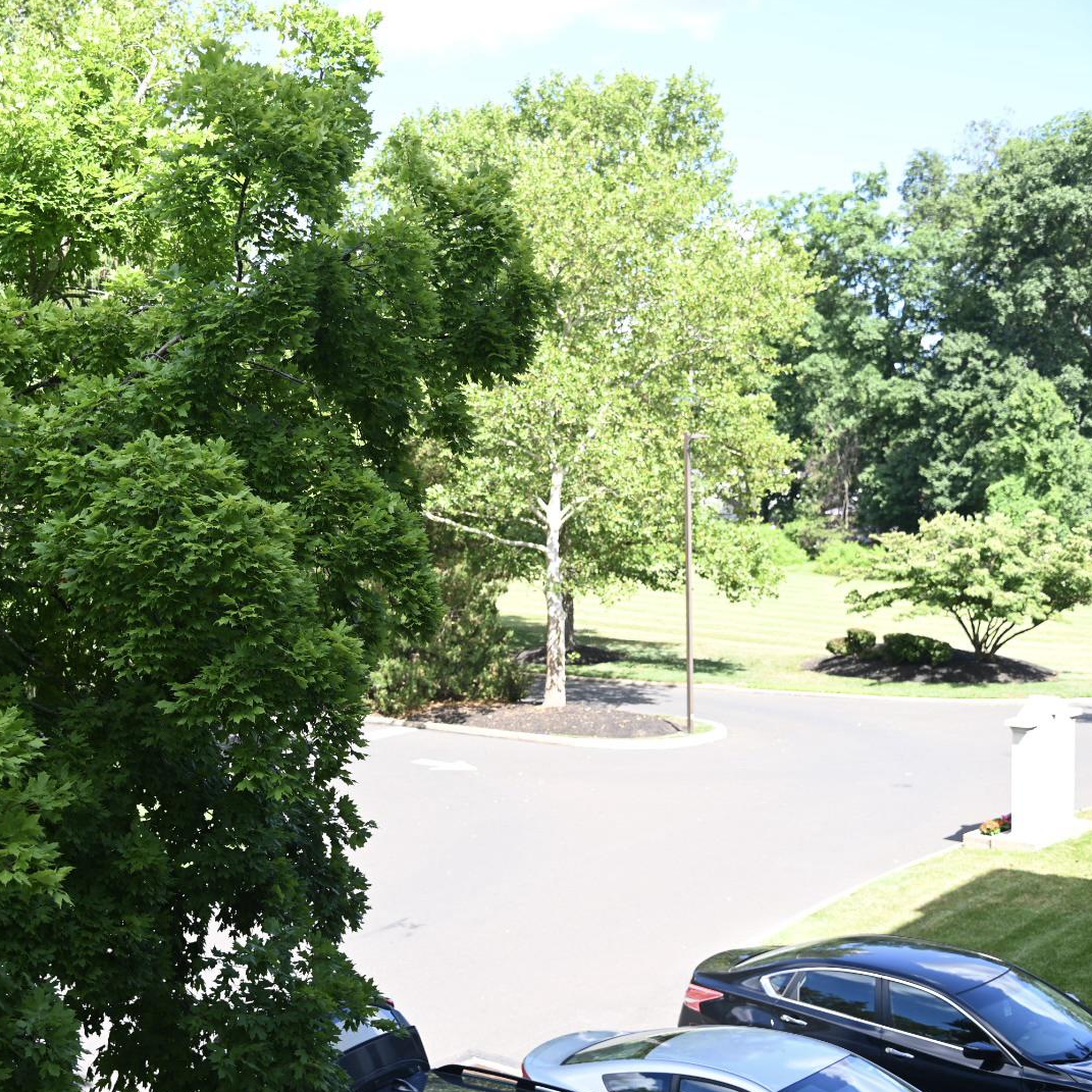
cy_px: 547
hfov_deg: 37.1
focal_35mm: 45
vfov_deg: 37.6
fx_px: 1606
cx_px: 349
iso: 110
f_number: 4
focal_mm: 35
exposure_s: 1/200
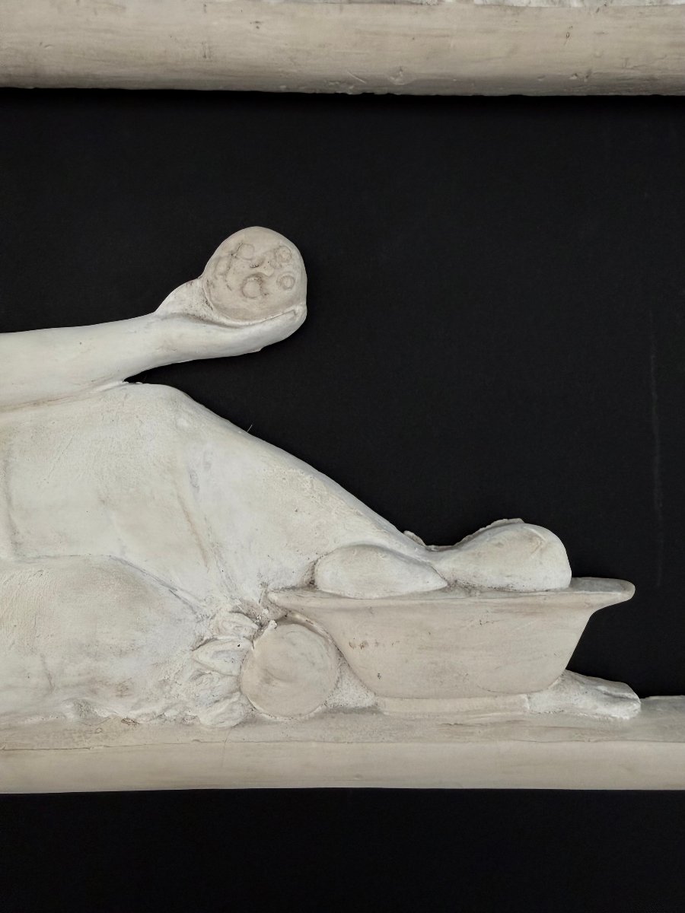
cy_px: 456
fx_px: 633
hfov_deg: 56.8
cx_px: 342
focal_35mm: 24
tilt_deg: -89.0
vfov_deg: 71.6
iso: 125
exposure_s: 1/100
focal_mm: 2.22
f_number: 2.2
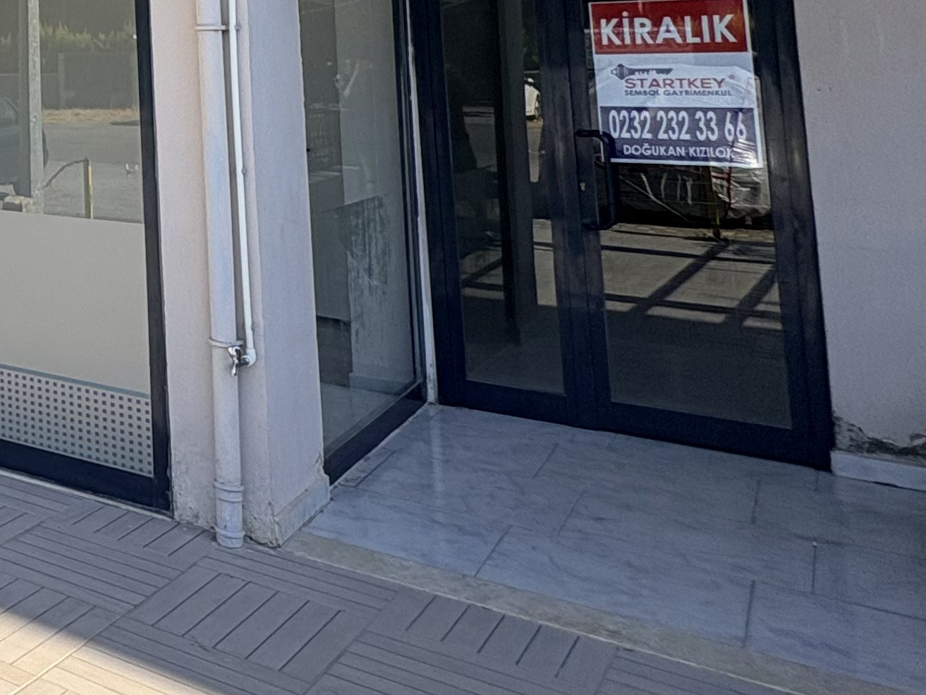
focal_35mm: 43
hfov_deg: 30.1
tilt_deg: +5.4
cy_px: -26
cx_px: -390
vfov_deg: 30.8
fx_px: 1150
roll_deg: +0.5
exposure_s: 1/687
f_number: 2.2
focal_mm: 2.22
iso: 40
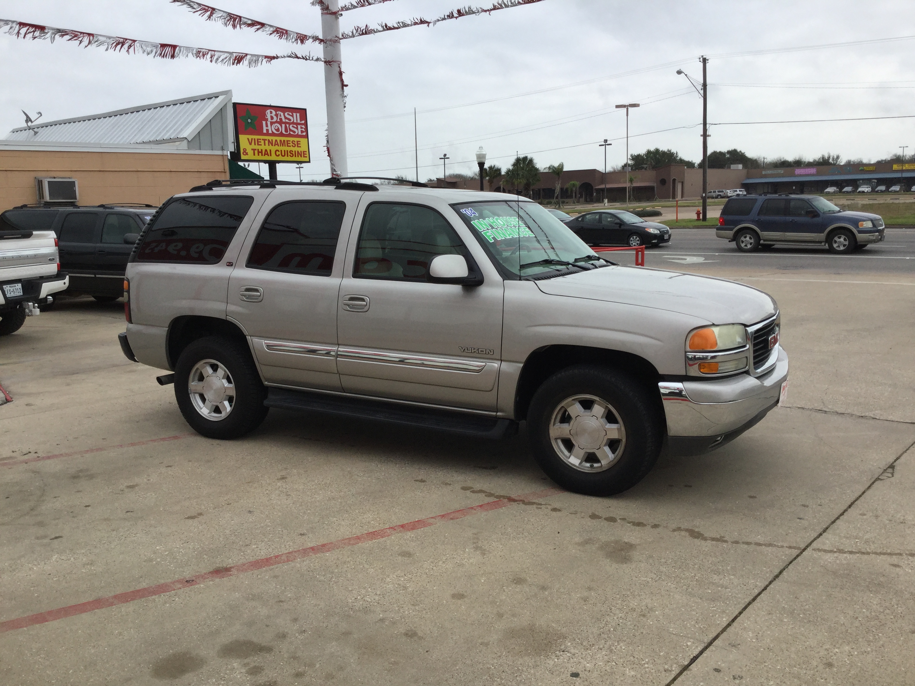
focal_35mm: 31
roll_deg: +0.1
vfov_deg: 45.4
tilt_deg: -10.3
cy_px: 343
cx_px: 458
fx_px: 819
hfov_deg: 58.4
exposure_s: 1/895
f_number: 2.4
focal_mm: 3.3
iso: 25
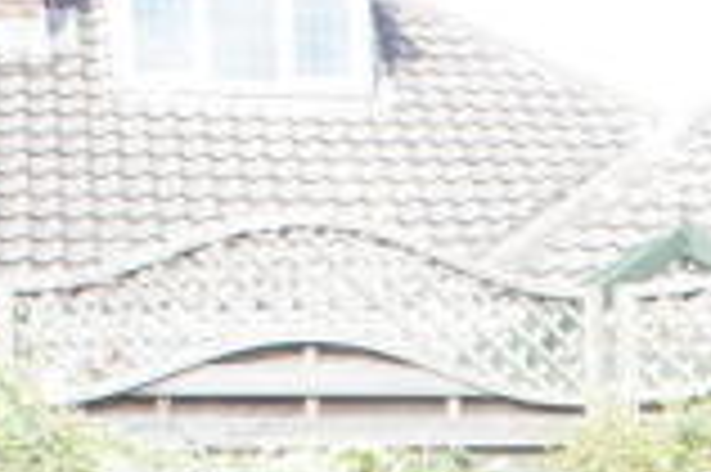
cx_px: 1192
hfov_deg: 16.1
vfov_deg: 11.4
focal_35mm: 112
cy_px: 809
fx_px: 2210
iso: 200
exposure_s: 1/100
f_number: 6.3
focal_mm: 18
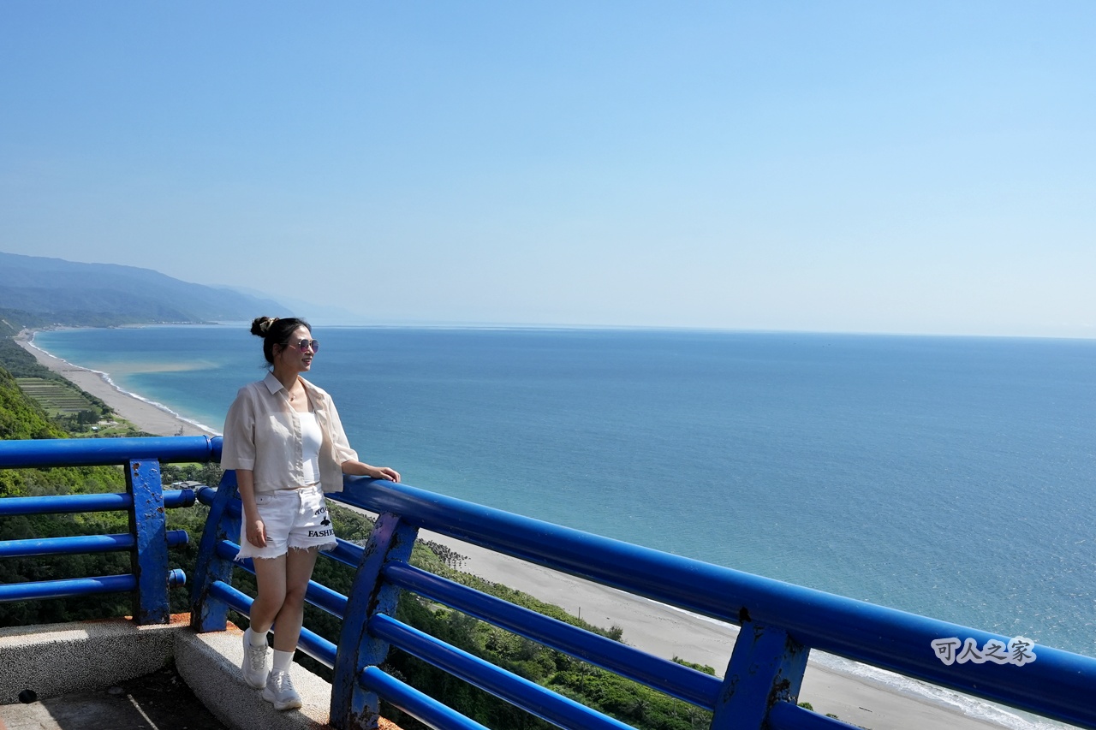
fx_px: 1126
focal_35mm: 37
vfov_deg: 35.9
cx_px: 548
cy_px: 365
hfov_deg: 51.9
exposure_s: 1/2500
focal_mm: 25.1
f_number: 9
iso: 1000
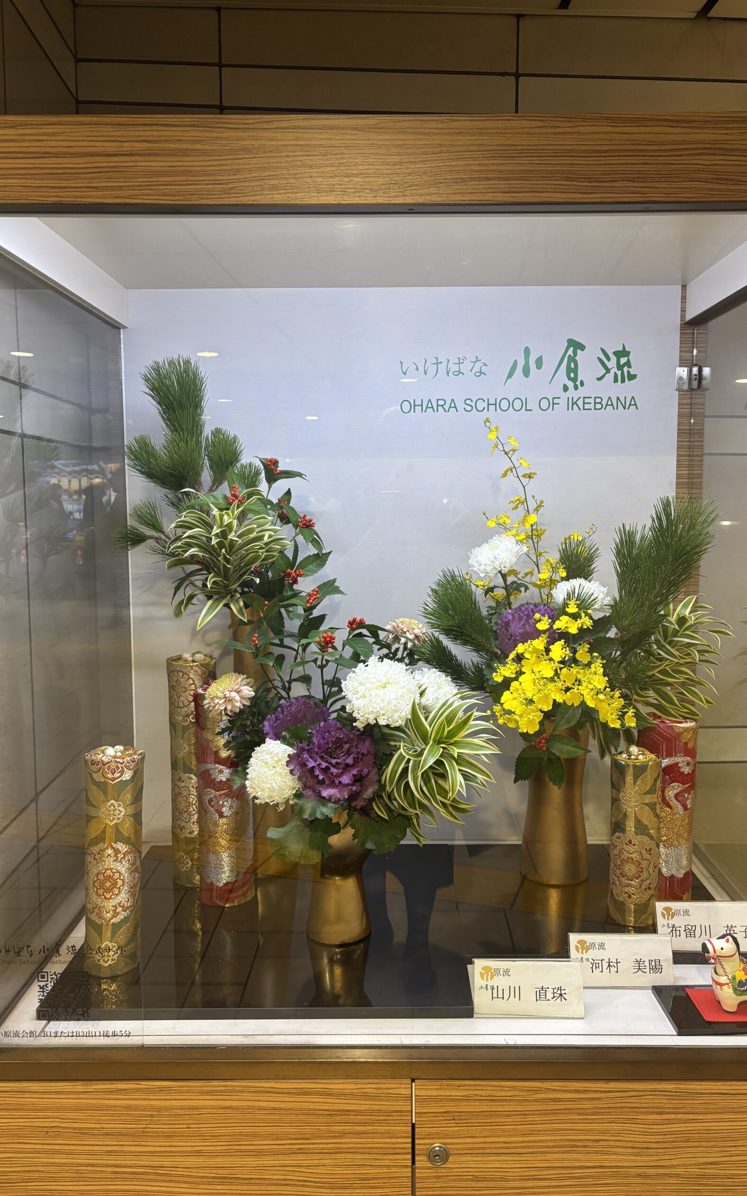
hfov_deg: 44.5
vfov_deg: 66.5
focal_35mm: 28
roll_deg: -0.7
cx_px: 398
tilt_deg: -5.8
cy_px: 589
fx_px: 912
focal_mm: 5.96
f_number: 1.6
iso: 160
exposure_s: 1/56
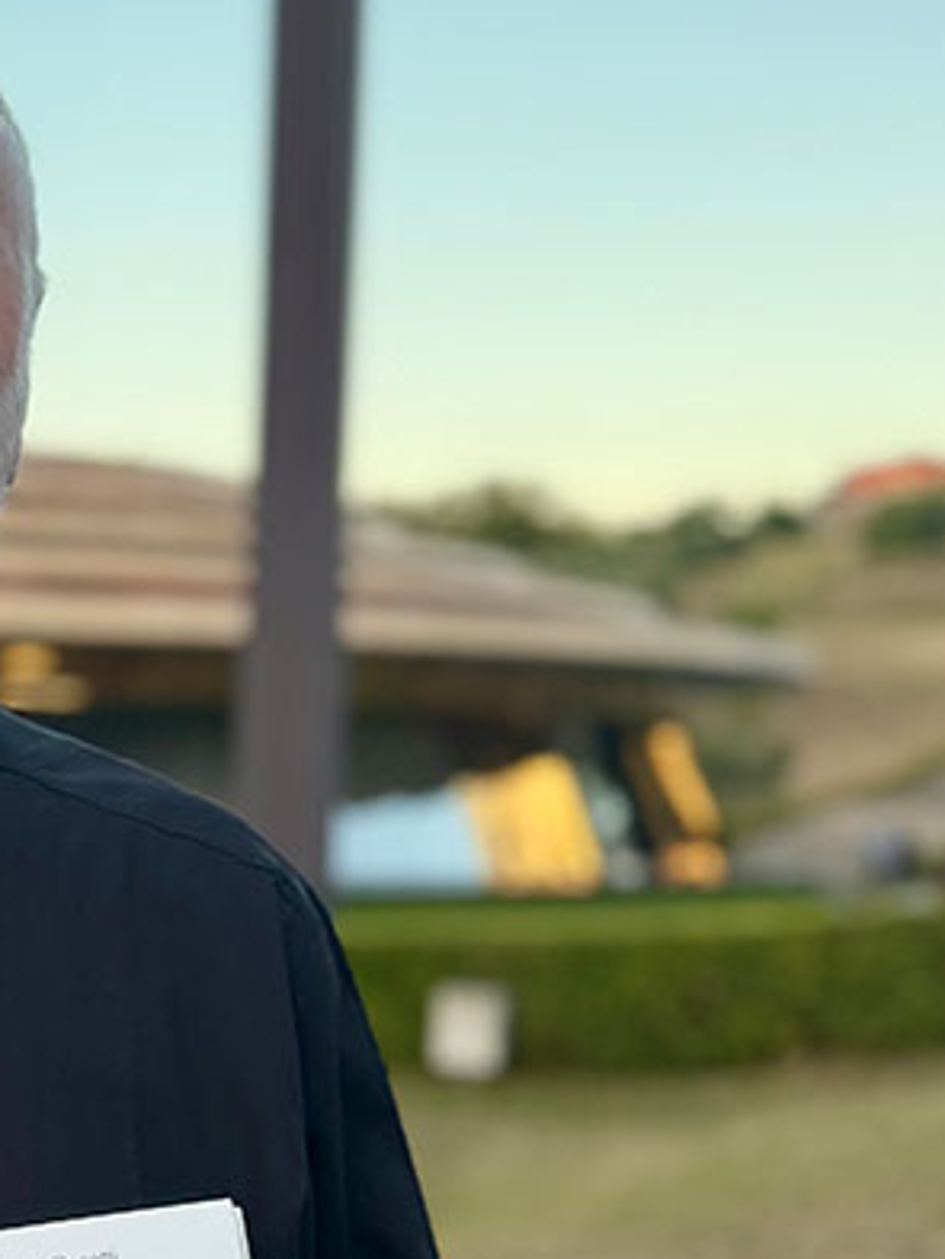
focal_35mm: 55
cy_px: 746
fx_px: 2001
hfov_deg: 24.7
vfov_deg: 34.8
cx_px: -104
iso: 80
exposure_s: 1/407
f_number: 1.78
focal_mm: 6.76
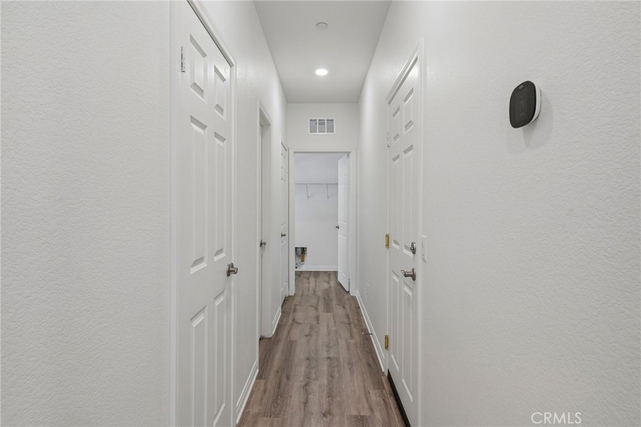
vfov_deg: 64.5
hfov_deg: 86.9
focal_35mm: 19
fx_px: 338
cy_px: 214
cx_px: 320
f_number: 8
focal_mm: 19
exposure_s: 1/20
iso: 400
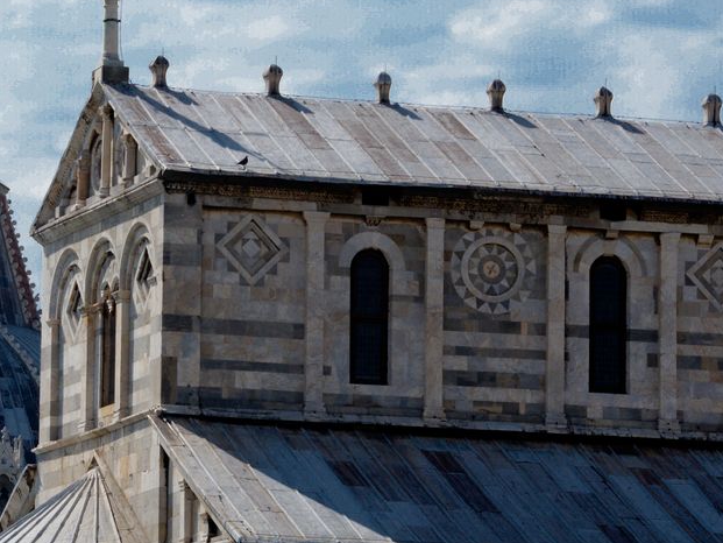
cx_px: 194
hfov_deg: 7.9
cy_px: 309
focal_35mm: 251
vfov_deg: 5.9
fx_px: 5243
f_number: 11
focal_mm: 90
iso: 200
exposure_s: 1/500
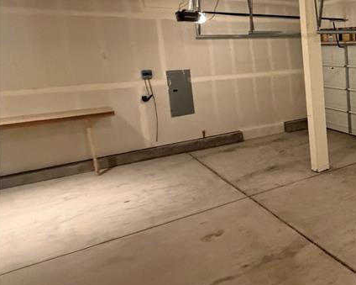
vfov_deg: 43.9
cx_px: 427
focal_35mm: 33
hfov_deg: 39.4
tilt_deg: -6.7
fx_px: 348
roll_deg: +1.7
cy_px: 94
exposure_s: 1/60
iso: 800
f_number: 2.2
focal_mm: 2.22
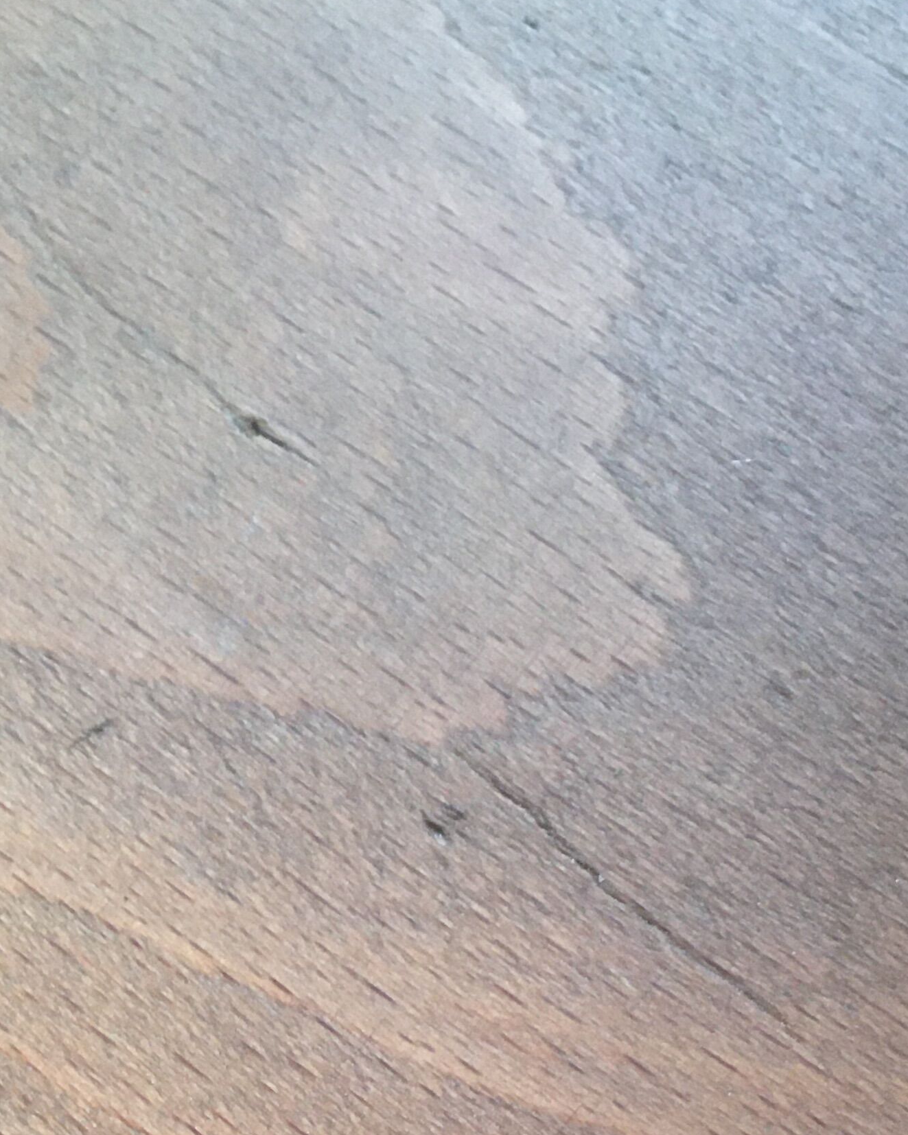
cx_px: 366
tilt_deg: -71.8
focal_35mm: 69
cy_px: 1248
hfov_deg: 22.1
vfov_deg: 25.5
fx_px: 2318
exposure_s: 1/33
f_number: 2.2
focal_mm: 4.15
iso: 160
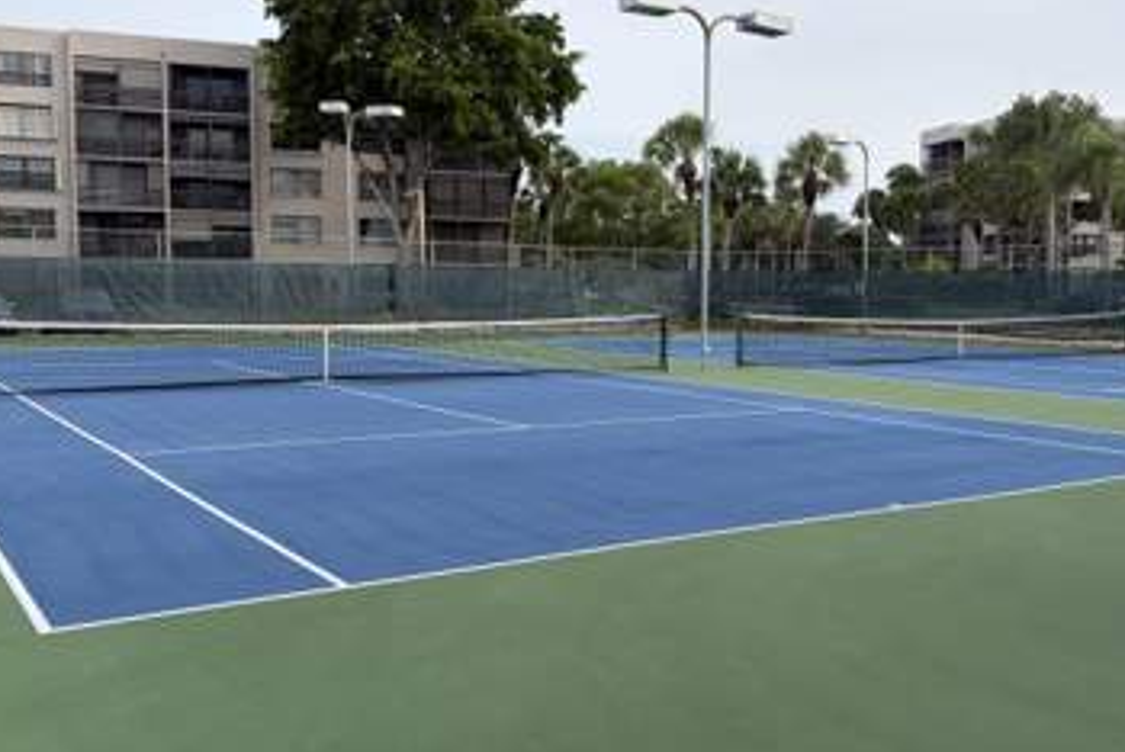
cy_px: 358
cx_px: 649
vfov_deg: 36.0
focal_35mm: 37
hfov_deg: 51.6
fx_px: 1157
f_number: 1.6
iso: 50
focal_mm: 5.96
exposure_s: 1/1484
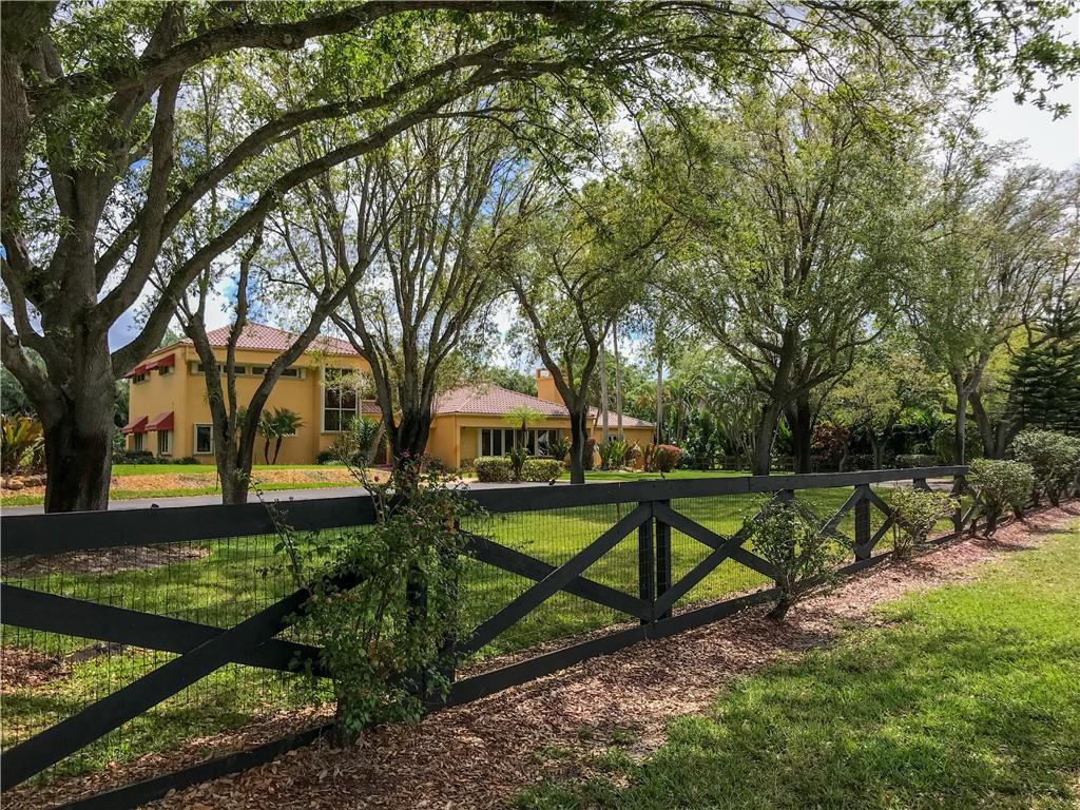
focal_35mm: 28
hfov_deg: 63.4
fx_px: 874
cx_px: 540
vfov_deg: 49.7
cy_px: 405
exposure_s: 1/1681
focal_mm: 3.99
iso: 20
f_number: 1.8
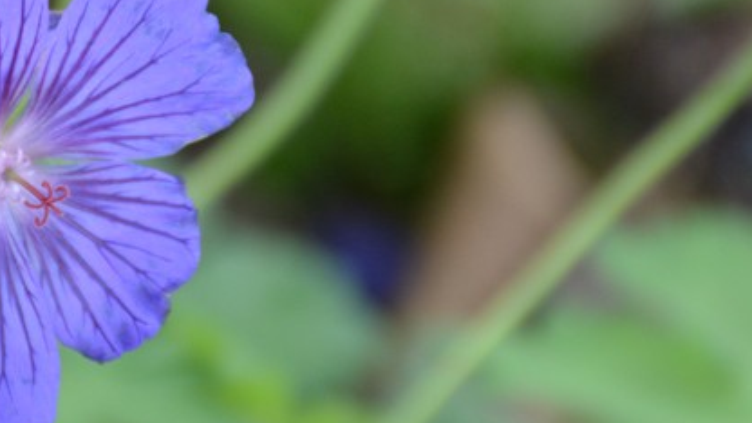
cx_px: 63
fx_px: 10807
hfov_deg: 4.0
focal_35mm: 542
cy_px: 164
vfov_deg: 2.2
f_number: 5.6
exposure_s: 1/200
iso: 800
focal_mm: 140
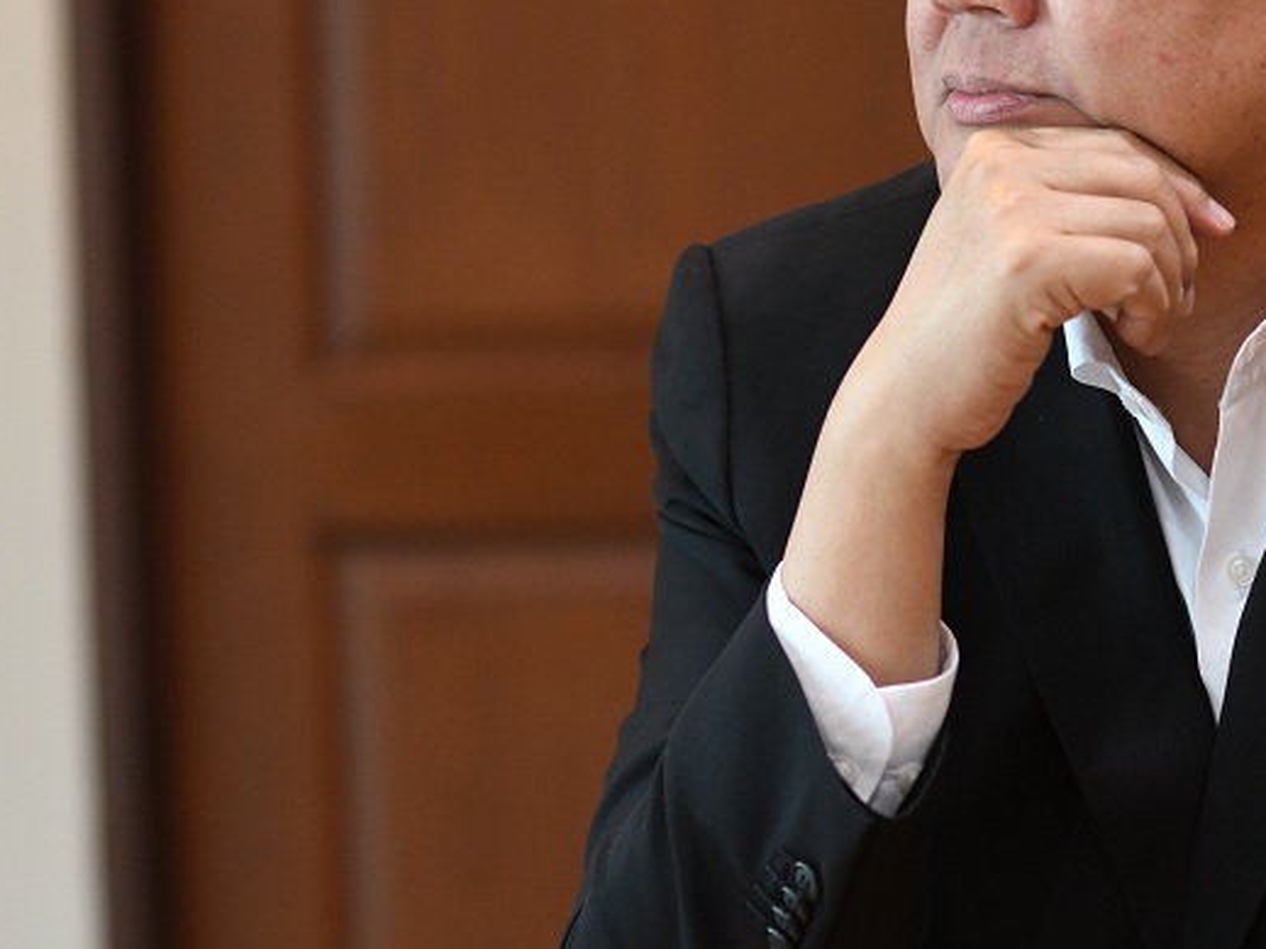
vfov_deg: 7.9
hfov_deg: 10.5
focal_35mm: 189
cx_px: 727
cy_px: 327
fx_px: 6911
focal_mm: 85
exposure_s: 1/125
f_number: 2.8
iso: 1000
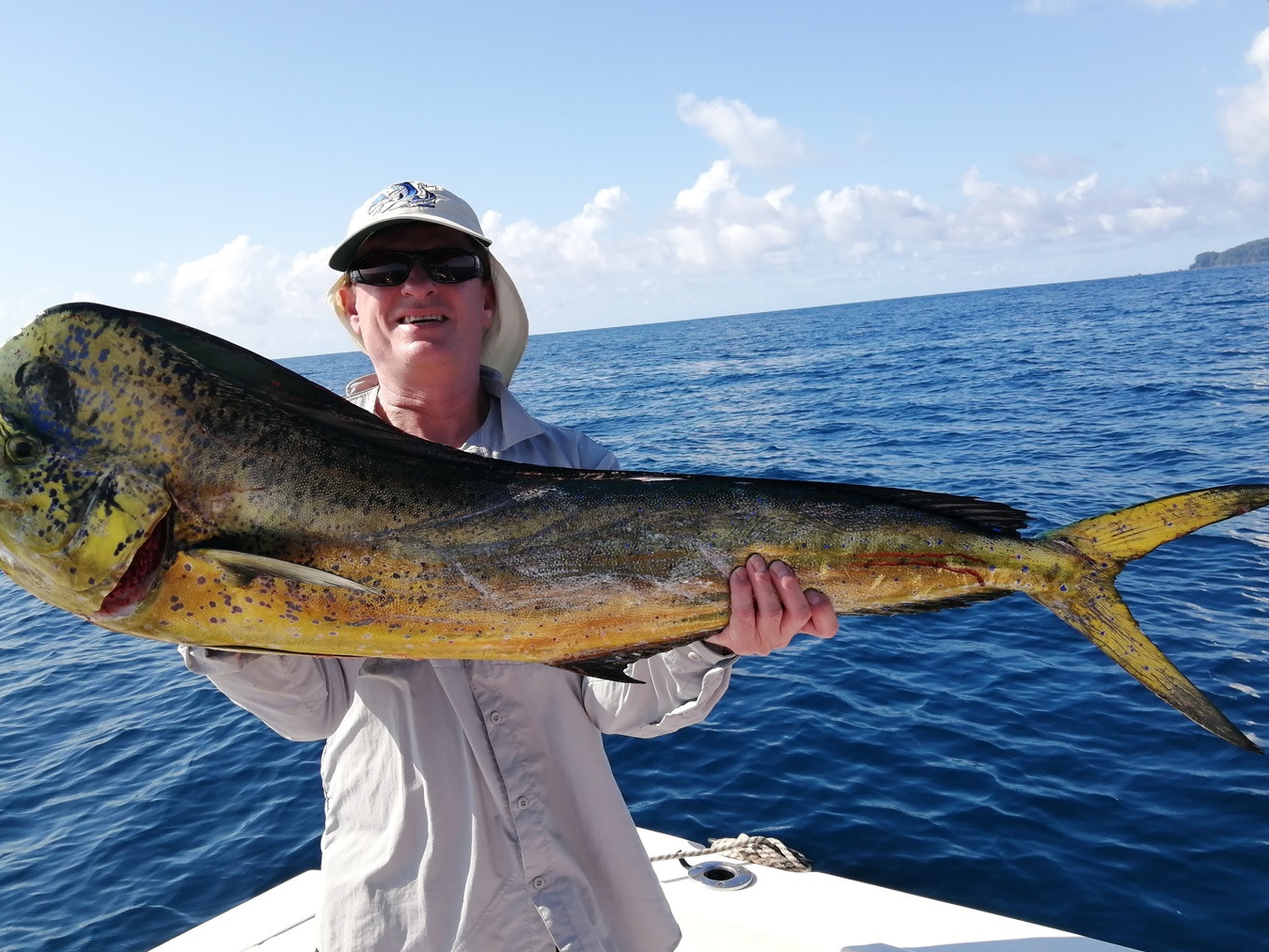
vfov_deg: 44.2
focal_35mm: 32
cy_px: 501
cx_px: 621
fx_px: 1173
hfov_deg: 56.8
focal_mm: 3.62
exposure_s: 1/1068
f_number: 1.8
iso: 50
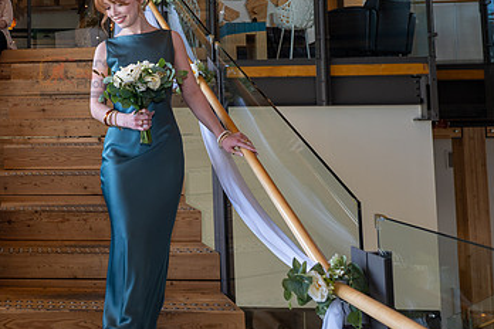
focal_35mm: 40
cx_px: 101
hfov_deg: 46.0
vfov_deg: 32.7
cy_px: 76
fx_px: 549
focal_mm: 24
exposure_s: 1/125
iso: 200
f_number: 3.5
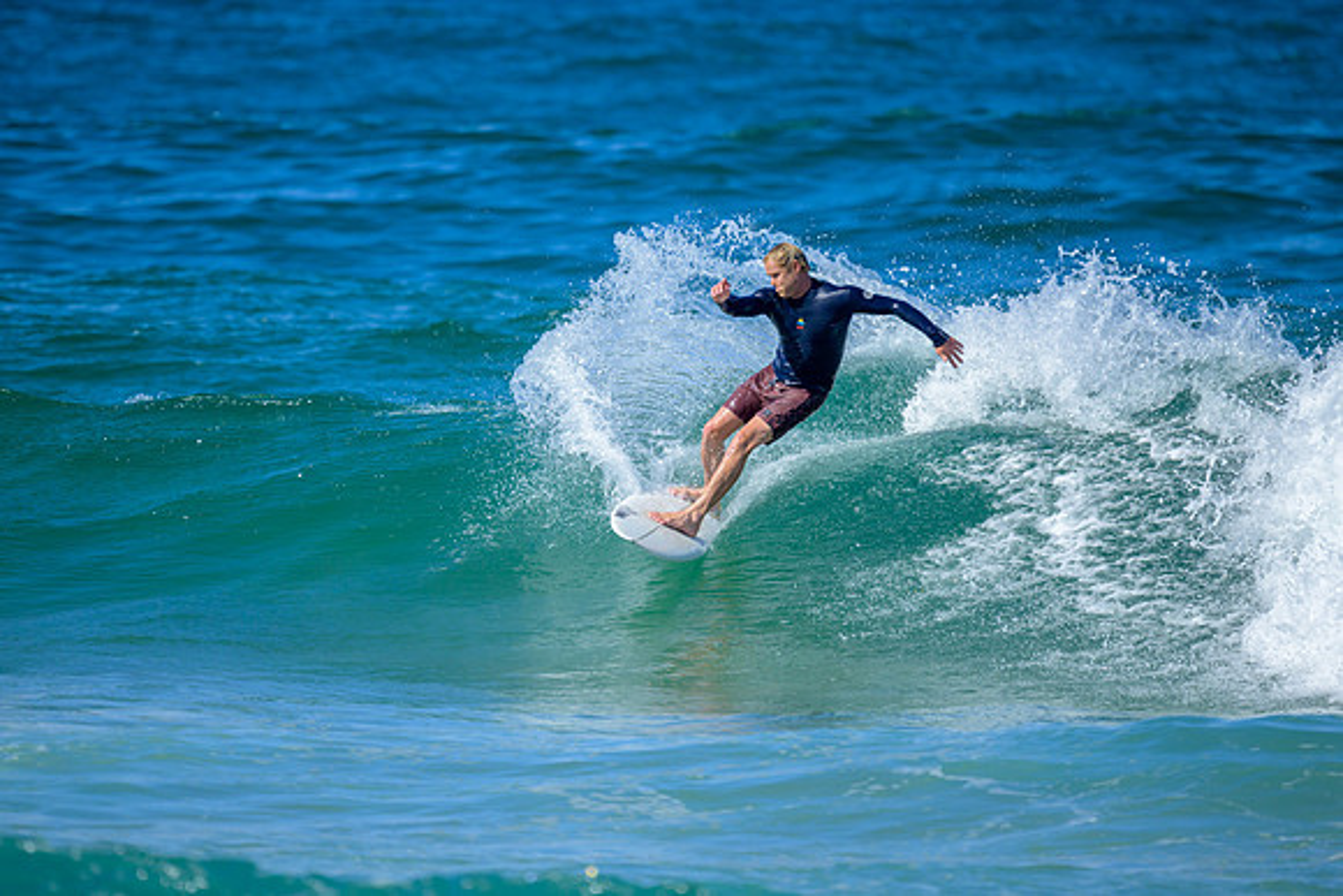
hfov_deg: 2.6
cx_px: 672
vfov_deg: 1.7
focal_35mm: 800
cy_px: 448
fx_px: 29850
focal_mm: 800
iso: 450
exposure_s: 1/2500
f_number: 6.3
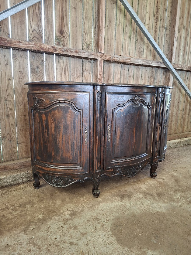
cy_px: 128
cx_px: 96
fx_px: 169
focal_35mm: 23
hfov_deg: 58.9
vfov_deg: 73.9
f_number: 1.8
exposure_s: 1/50
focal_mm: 5.54
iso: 200
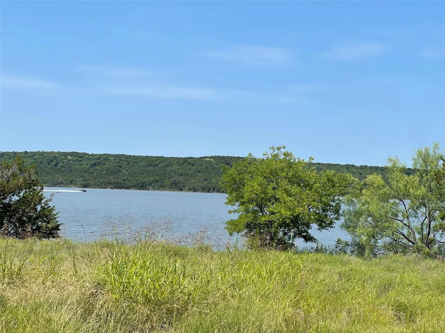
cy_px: 166
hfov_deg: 30.3
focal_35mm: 64
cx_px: 222
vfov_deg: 22.9
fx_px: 823
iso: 20
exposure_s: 1/1623
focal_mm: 7.5
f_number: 2.2
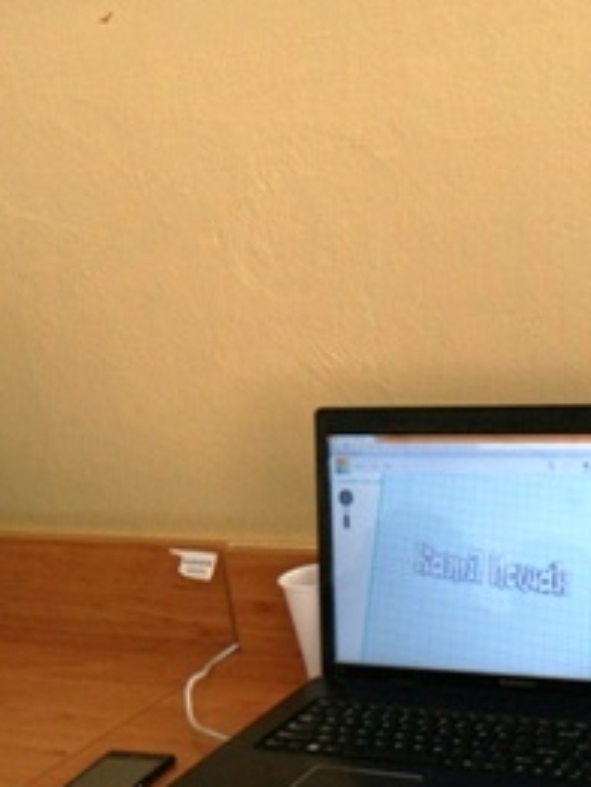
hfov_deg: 15.9
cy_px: 286
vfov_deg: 21.2
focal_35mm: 92
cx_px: 106
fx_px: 2093
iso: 400
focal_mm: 26
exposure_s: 1/80
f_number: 5.6
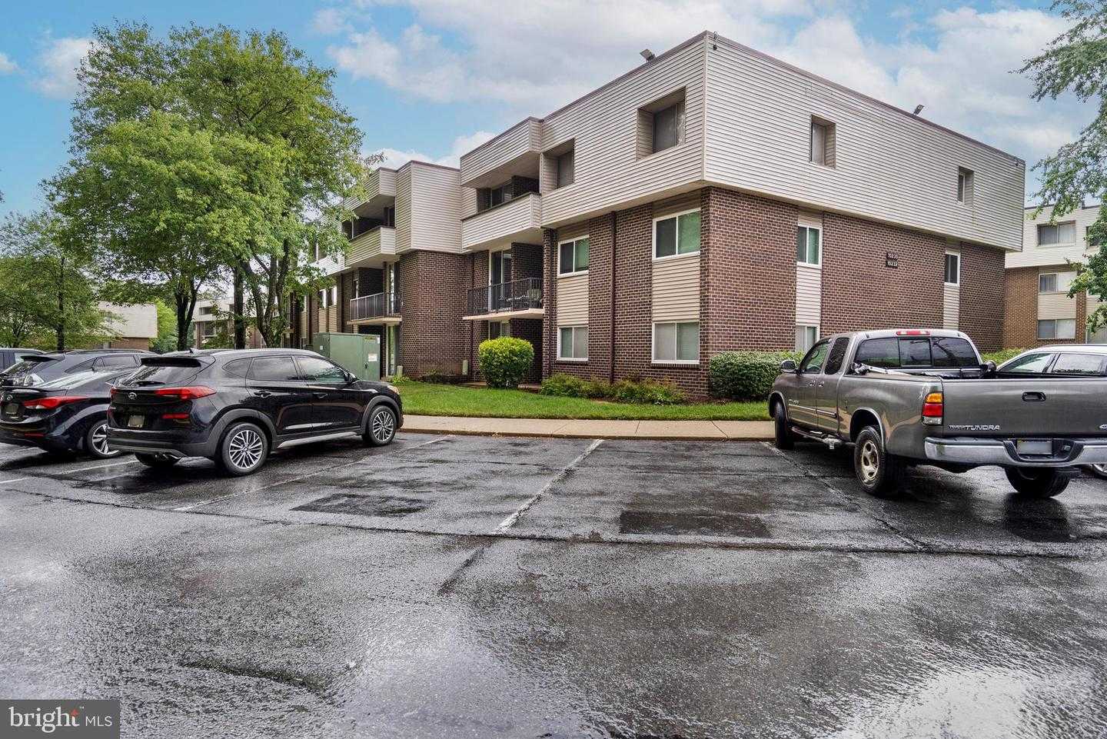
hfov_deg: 84.0
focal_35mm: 20
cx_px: 554
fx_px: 615
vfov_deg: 62.0
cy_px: 370
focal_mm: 20
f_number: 6.3
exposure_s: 1/50
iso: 1250
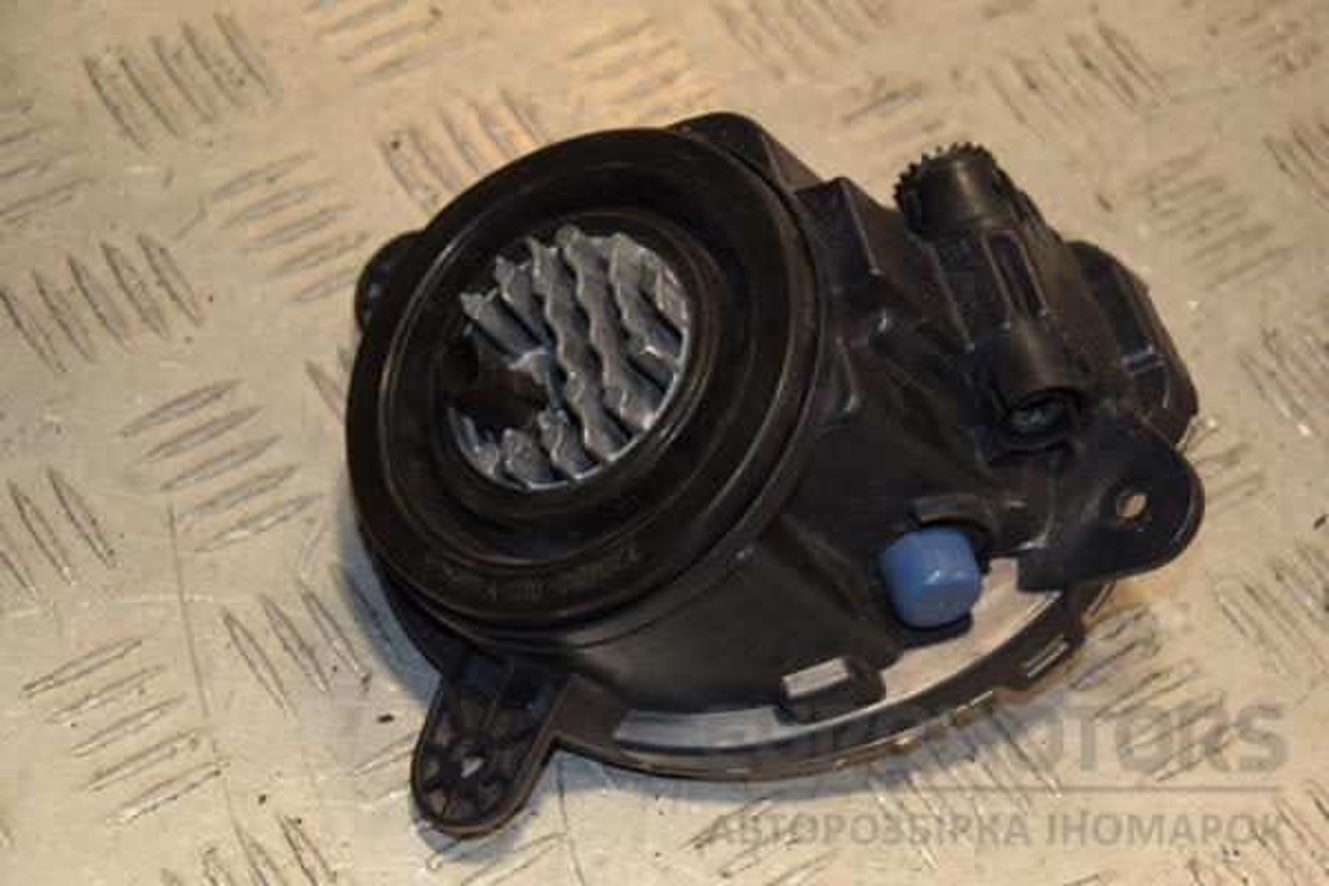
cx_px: 664
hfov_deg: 21.9
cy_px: 443
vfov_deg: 14.7
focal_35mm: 93
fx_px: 3433
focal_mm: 62
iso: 800
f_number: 5.3
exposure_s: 1/200
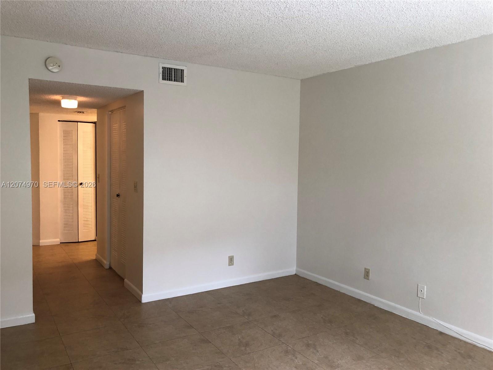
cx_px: 246
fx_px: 399
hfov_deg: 63.4
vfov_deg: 49.7
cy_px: 185
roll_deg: -1.2
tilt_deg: -4.2
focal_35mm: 28
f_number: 1.8
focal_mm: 3.99
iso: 32
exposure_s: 1/30
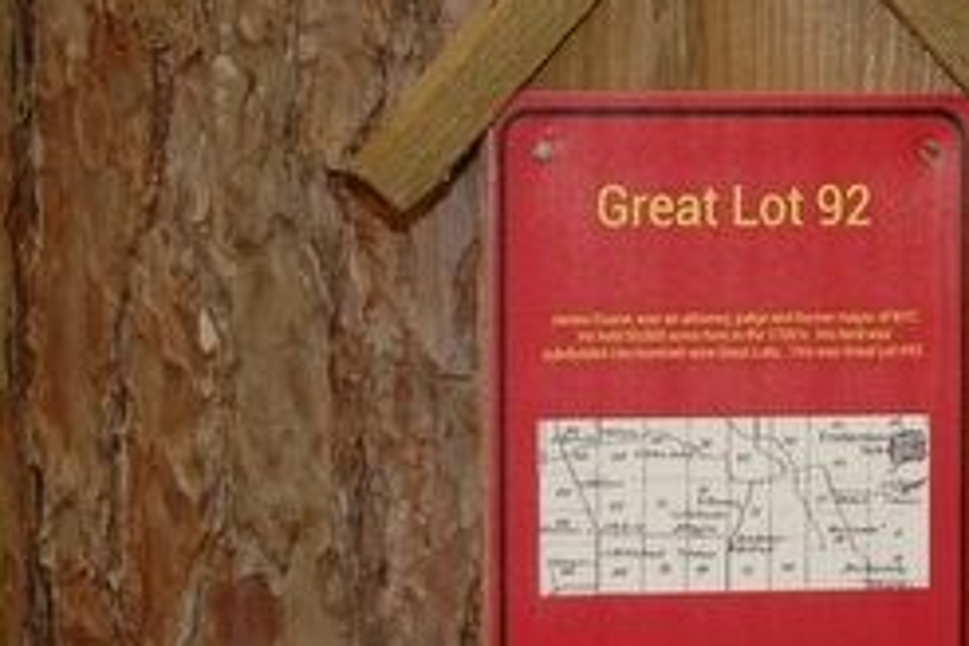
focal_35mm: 166
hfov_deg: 12.3
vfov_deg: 8.3
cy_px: 378
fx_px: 4468
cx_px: 741
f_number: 4.5
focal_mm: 34
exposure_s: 1/60
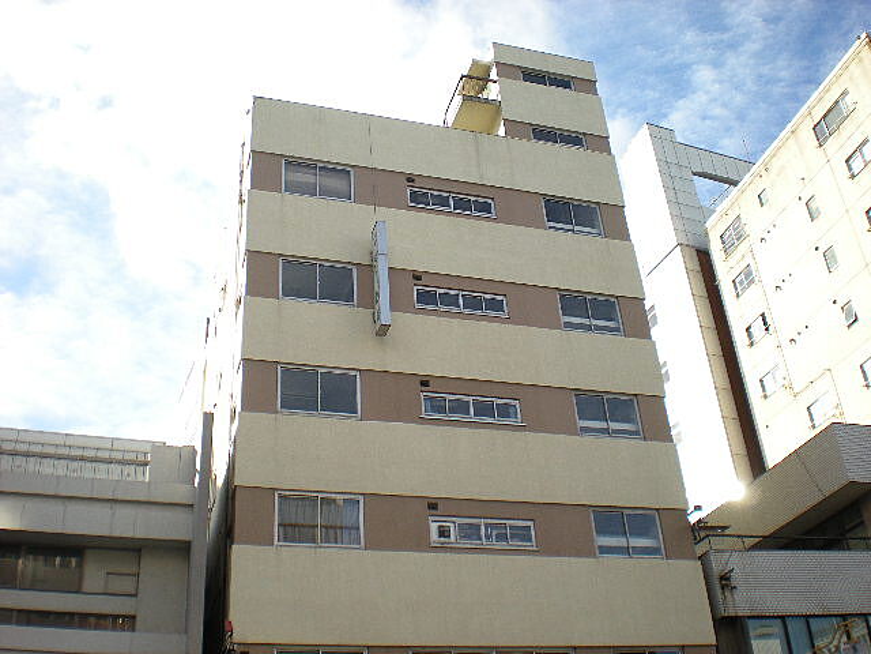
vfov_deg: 37.7
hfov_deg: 49.0
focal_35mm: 38
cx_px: 436
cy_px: 327
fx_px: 956
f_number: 4.6
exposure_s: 1/302
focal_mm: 6.3
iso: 89
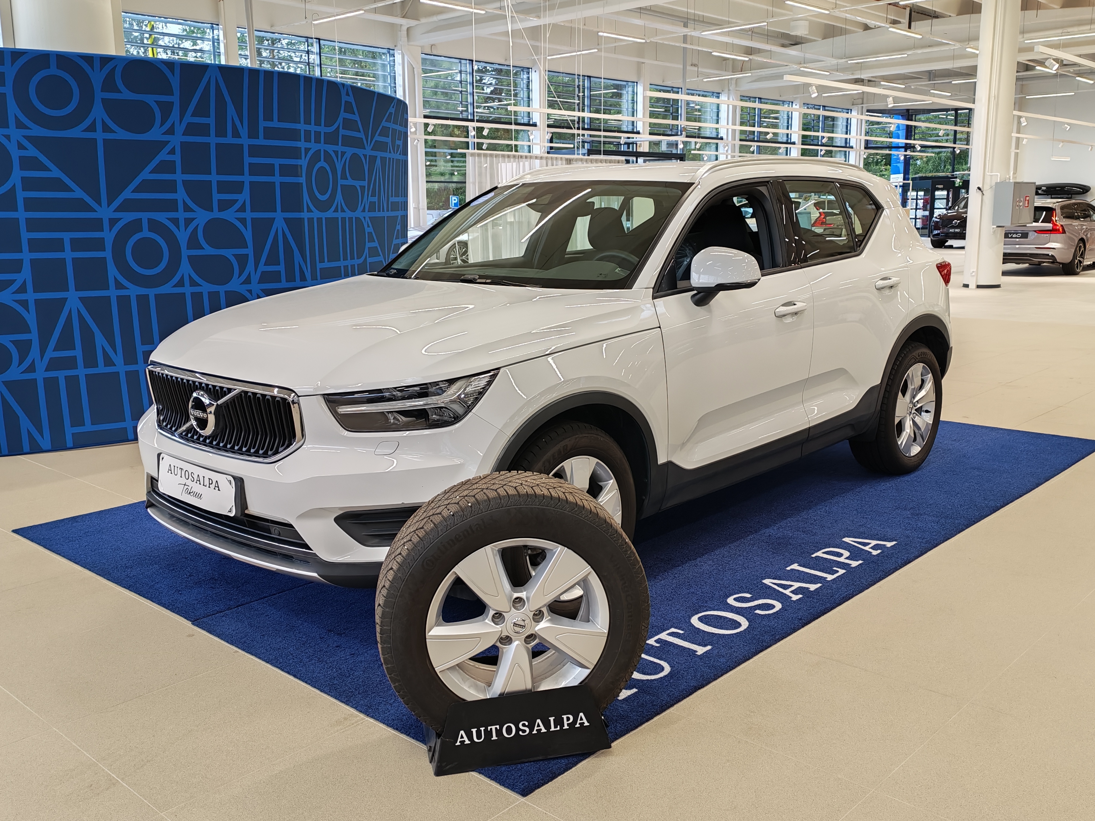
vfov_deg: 42.9
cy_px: 410
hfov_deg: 55.4
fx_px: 1044
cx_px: 548
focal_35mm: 33
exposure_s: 1/100
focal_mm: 6.12
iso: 250
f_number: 1.9
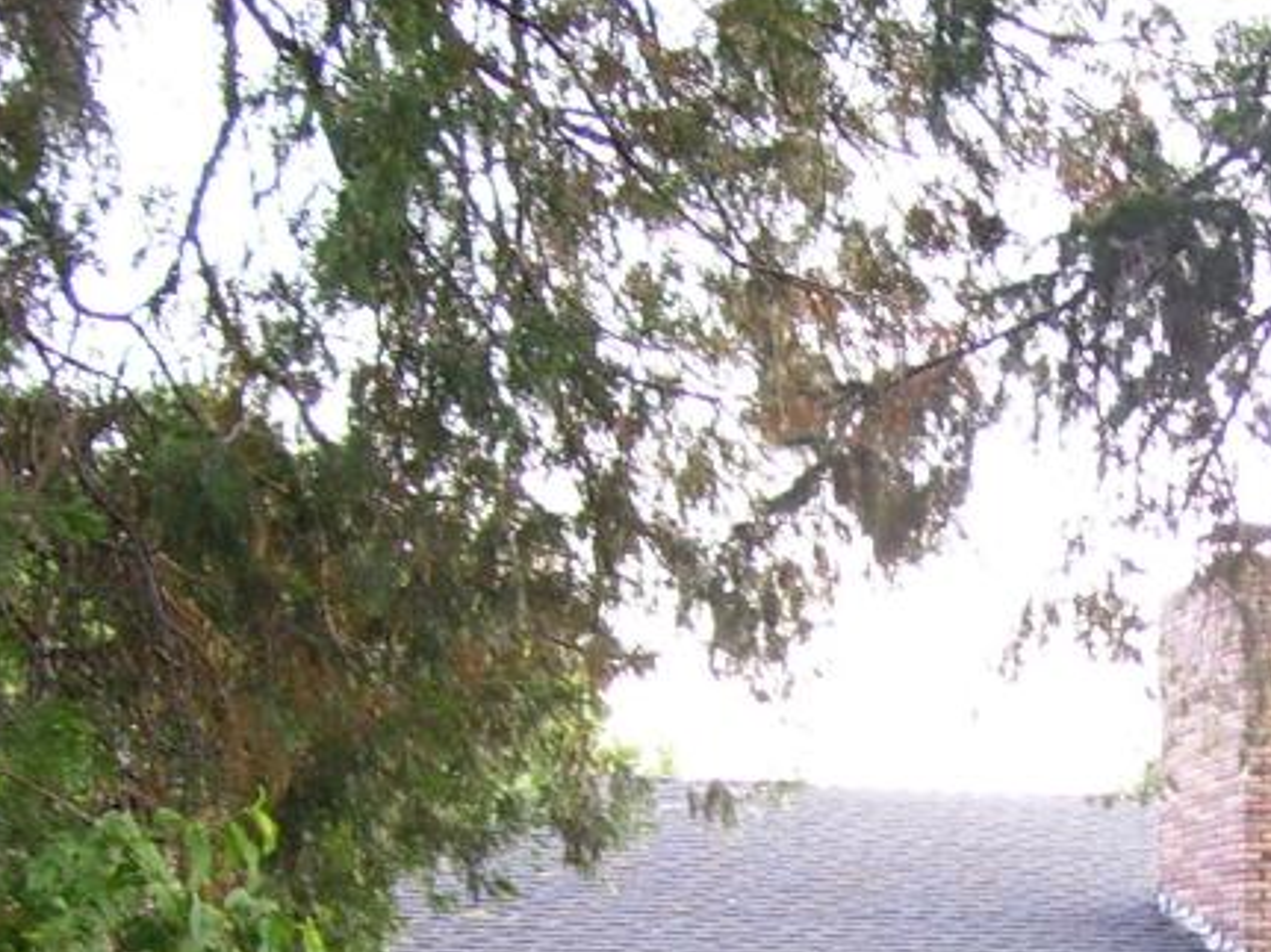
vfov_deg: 13.2
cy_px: 1011
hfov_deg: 17.7
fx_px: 4038
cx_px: 1097
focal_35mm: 110
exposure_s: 1/8
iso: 160
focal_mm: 6
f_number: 2.7
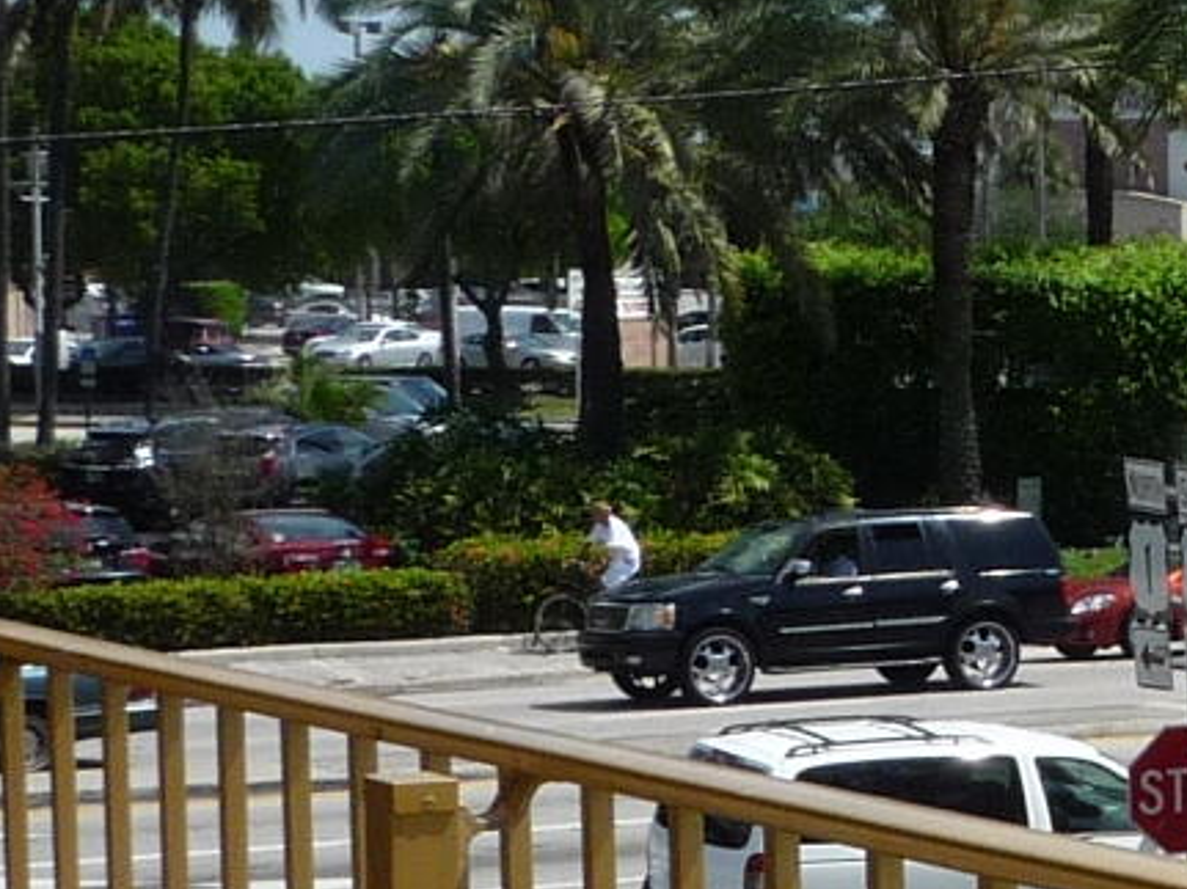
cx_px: 1842
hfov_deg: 12.3
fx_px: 5211
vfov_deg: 9.7
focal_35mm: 152
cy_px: 740
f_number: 5.6
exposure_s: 1/500
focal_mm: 5.2
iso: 100
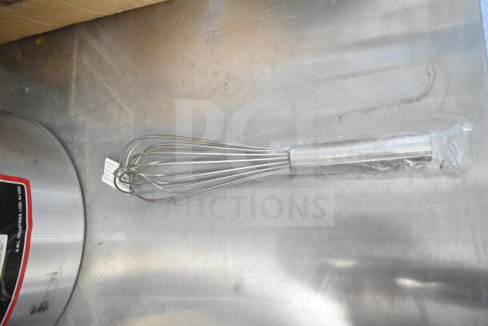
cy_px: 163
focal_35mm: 27
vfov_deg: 48.0
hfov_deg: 67.4
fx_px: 366
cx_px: 244
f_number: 3.5
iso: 14400
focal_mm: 18
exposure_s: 1/30
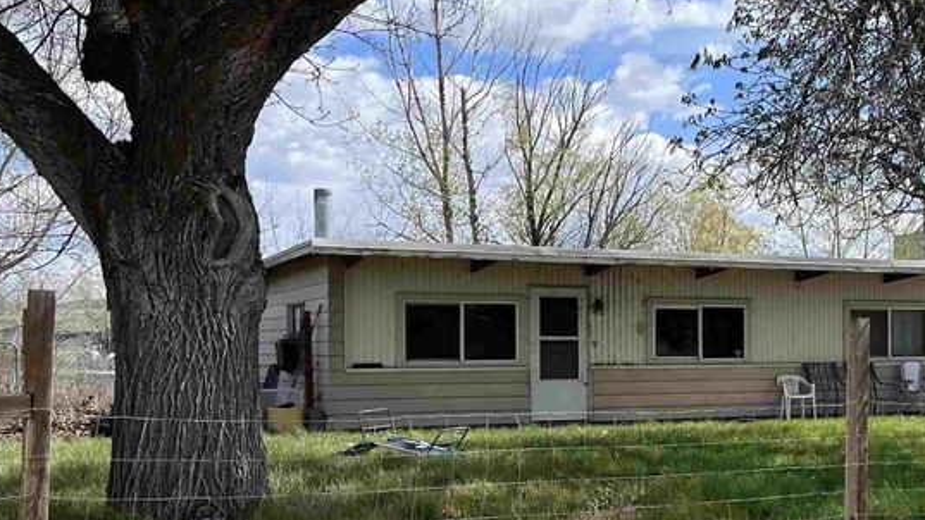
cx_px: 773
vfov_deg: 22.1
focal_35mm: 54
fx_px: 1324
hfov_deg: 36.8
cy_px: 341
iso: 50
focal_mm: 5.1
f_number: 1.6
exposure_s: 1/2571
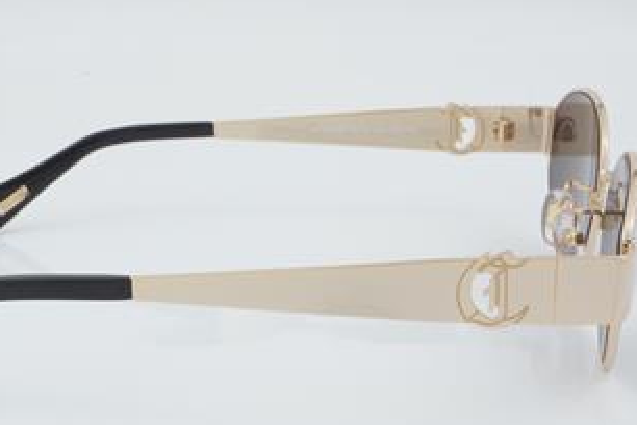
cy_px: 229
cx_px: 239
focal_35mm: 98
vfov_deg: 14.0
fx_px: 1734
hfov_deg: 20.8
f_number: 32
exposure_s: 1/3
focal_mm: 50
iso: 100
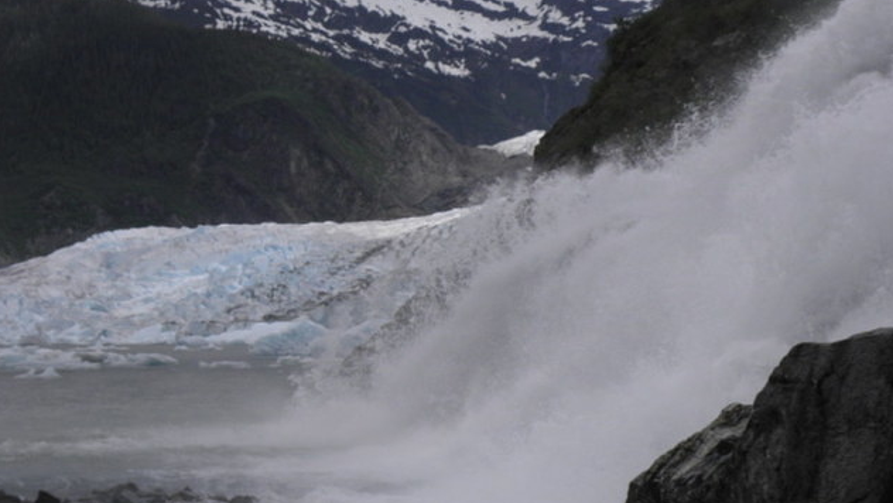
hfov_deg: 28.2
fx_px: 1777
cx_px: 446
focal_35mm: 75
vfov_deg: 16.1
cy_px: 252
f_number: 5.6
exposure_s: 1/800
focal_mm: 12.13
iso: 100
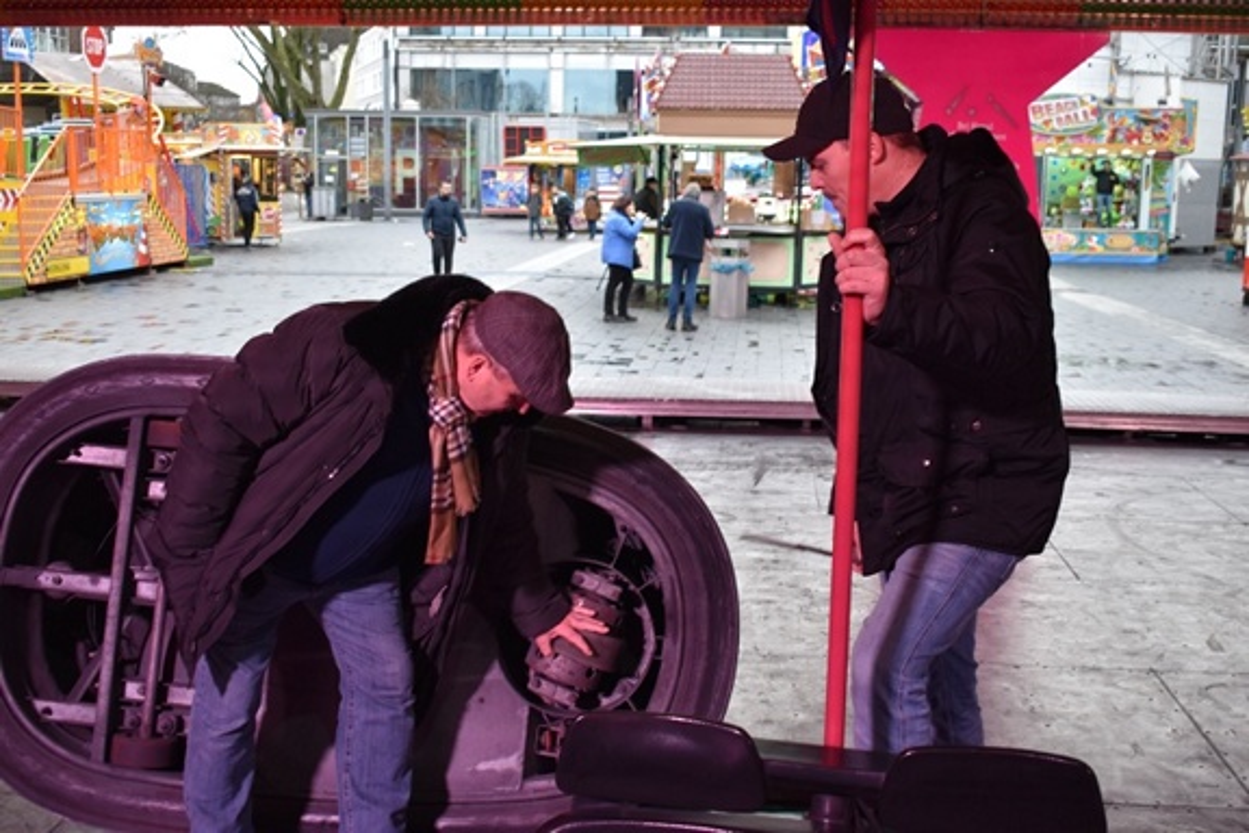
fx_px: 1405
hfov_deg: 47.9
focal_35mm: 40
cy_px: 416
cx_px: 624
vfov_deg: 33.0
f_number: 4
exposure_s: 1/60
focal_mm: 27
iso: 450
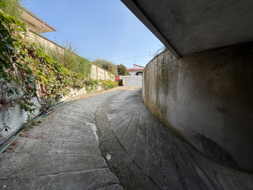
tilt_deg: -0.9
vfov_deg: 85.7
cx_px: 126
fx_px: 102
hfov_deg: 102.1
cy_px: 95
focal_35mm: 14
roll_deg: +0.0
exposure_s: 1/574
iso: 40
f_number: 2.2
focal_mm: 2.22
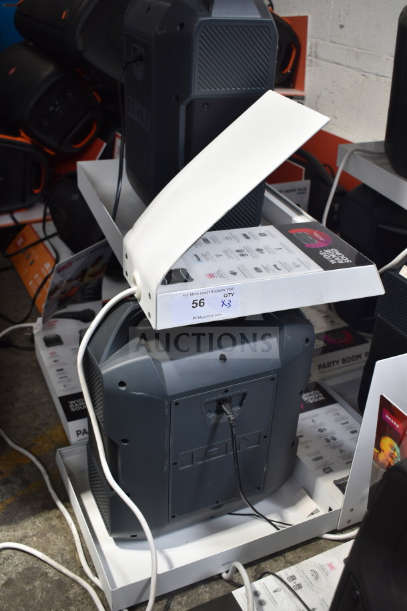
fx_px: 610
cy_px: 306
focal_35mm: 36
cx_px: 204
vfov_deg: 53.1
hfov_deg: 36.9
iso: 220
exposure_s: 1/40
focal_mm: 24
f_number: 3.8
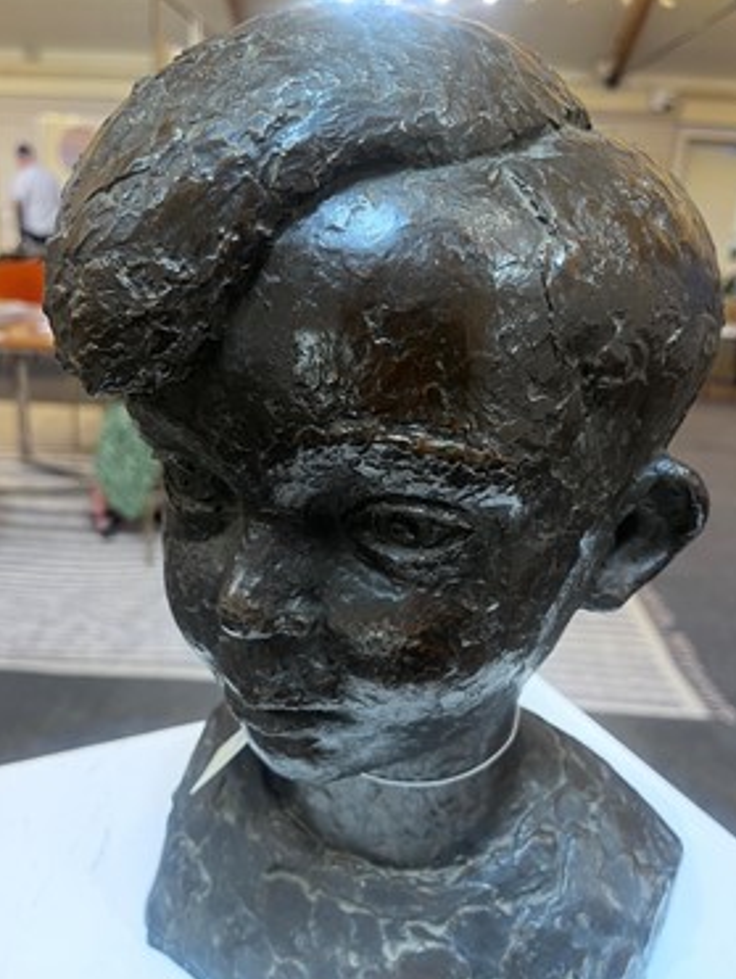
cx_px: 348
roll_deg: -1.9
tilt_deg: -17.5
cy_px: 475
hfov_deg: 49.8
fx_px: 792
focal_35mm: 28
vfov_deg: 63.4
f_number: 1.6
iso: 125
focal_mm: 5.1
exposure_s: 1/50
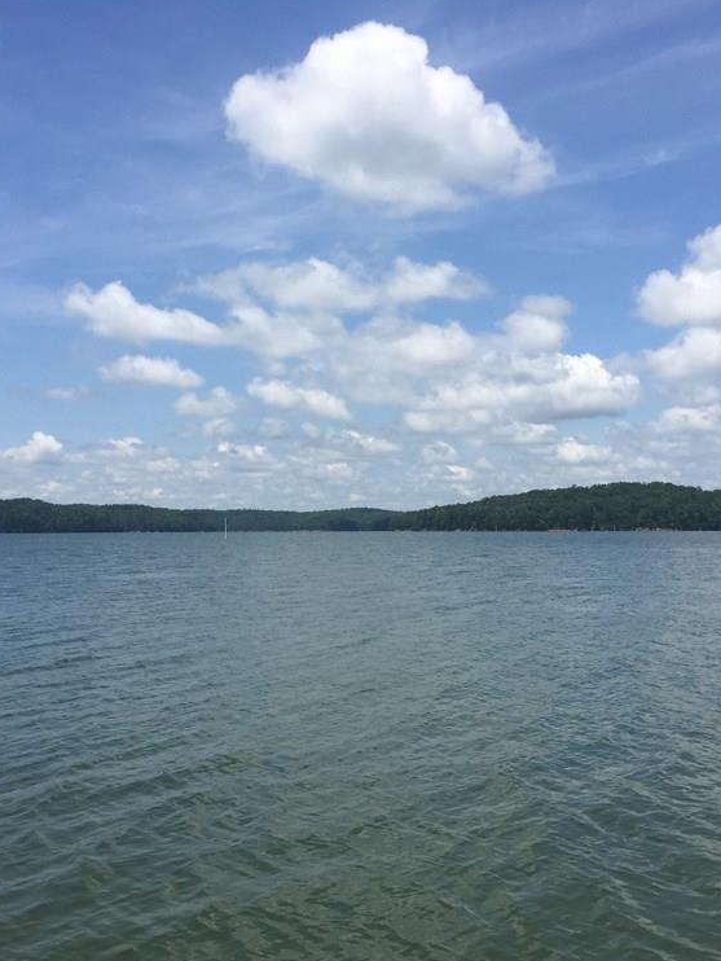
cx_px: 340
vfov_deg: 46.8
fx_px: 1110
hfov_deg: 36.0
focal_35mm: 40
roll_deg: -1.1
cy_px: 483
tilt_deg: +0.9
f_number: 2.2
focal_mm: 4.15
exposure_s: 1/3049
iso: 32
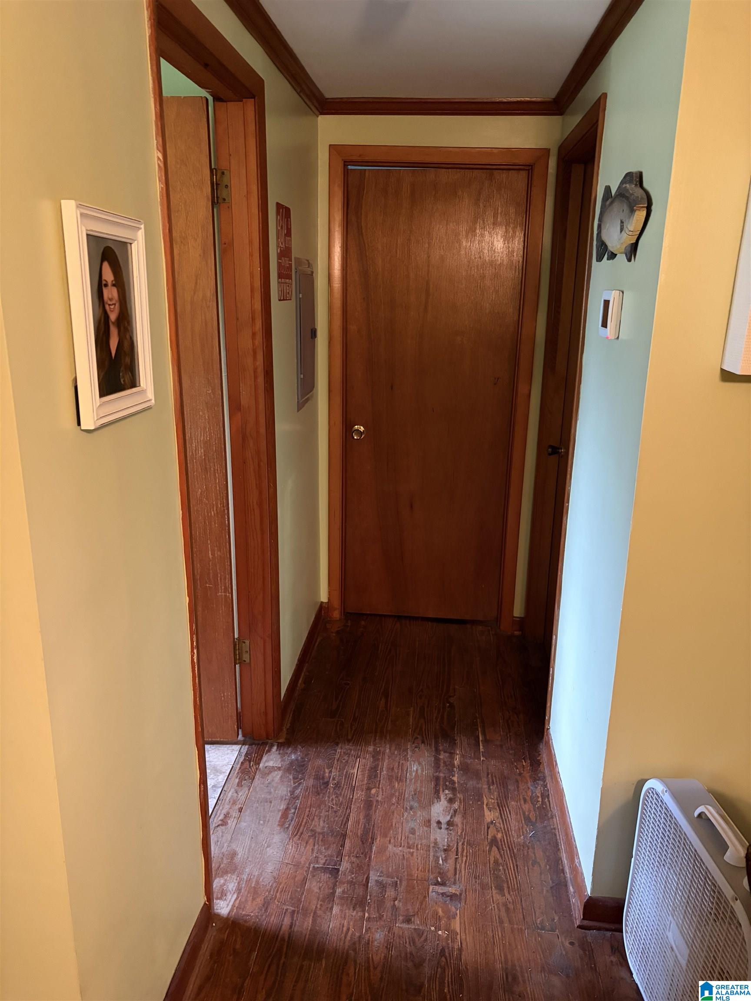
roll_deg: -0.6
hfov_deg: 53.1
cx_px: 376
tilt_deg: -16.8
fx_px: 752
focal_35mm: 26
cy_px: 500
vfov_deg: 67.3
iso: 640
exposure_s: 1/30
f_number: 1.6
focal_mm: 5.96
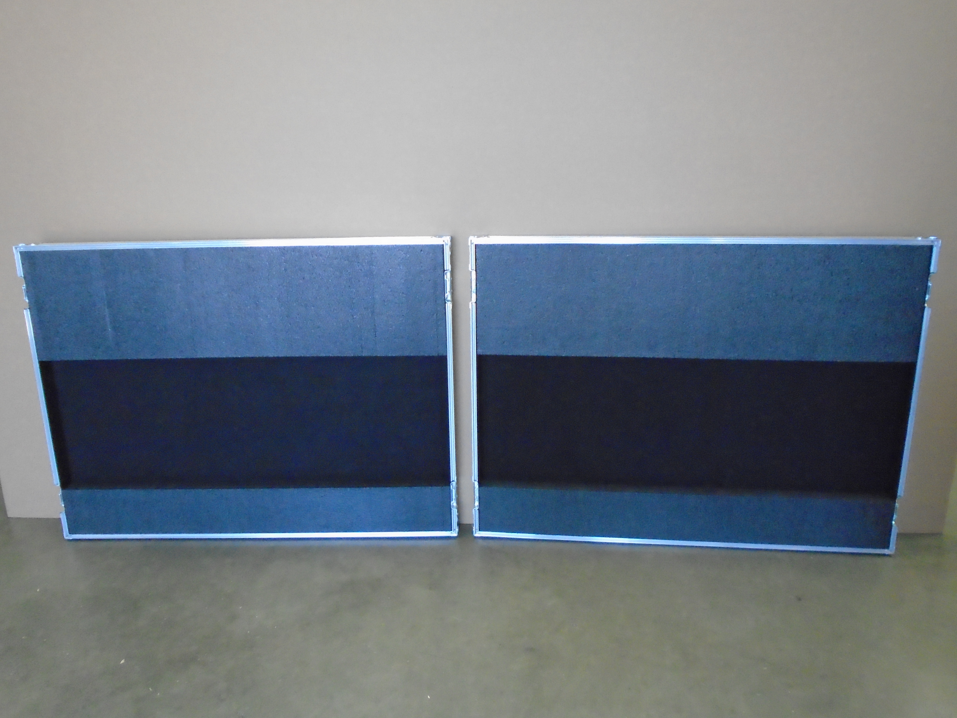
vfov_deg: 53.1
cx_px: 478
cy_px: 359
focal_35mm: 26
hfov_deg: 67.3
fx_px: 719
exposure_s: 1/125
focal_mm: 4.6
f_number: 3.2
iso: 800
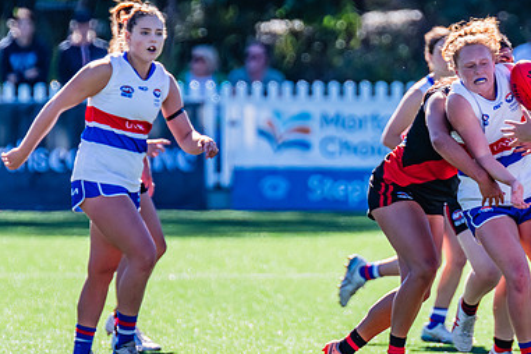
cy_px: 164
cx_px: 497
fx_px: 15442
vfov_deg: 1.3
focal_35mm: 1047
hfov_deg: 2.0
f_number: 8
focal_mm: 550
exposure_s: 1/1250
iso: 800
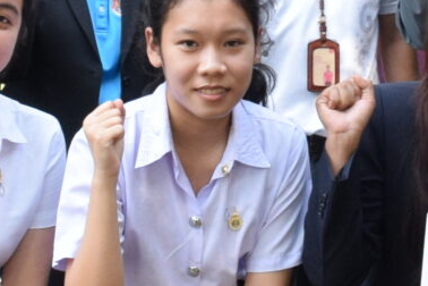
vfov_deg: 7.5
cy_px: 39
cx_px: 316
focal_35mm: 183
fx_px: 2175
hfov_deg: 11.2
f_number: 5.6
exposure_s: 1/250
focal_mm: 18
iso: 800
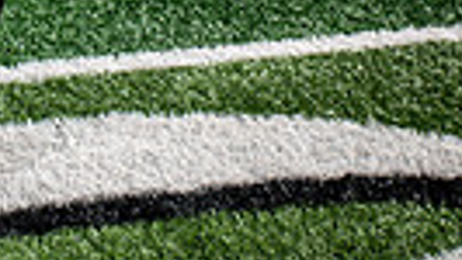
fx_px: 1569
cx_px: -38
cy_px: -399
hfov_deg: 16.3
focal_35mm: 128
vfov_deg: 8.5
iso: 125
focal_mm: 36
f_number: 7.1
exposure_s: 1/400
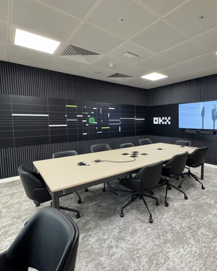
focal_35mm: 19
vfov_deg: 83.3
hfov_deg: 69.2
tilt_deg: -4.1
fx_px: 152
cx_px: 141
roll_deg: +0.3
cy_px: 134
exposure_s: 1/60
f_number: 2.2
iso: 250
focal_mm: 2.22
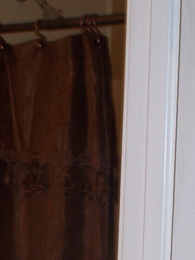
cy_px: 344
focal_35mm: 152
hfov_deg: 9.7
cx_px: 37
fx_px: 1141
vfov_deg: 12.6
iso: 80
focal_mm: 7.8
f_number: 2.8
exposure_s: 1/60
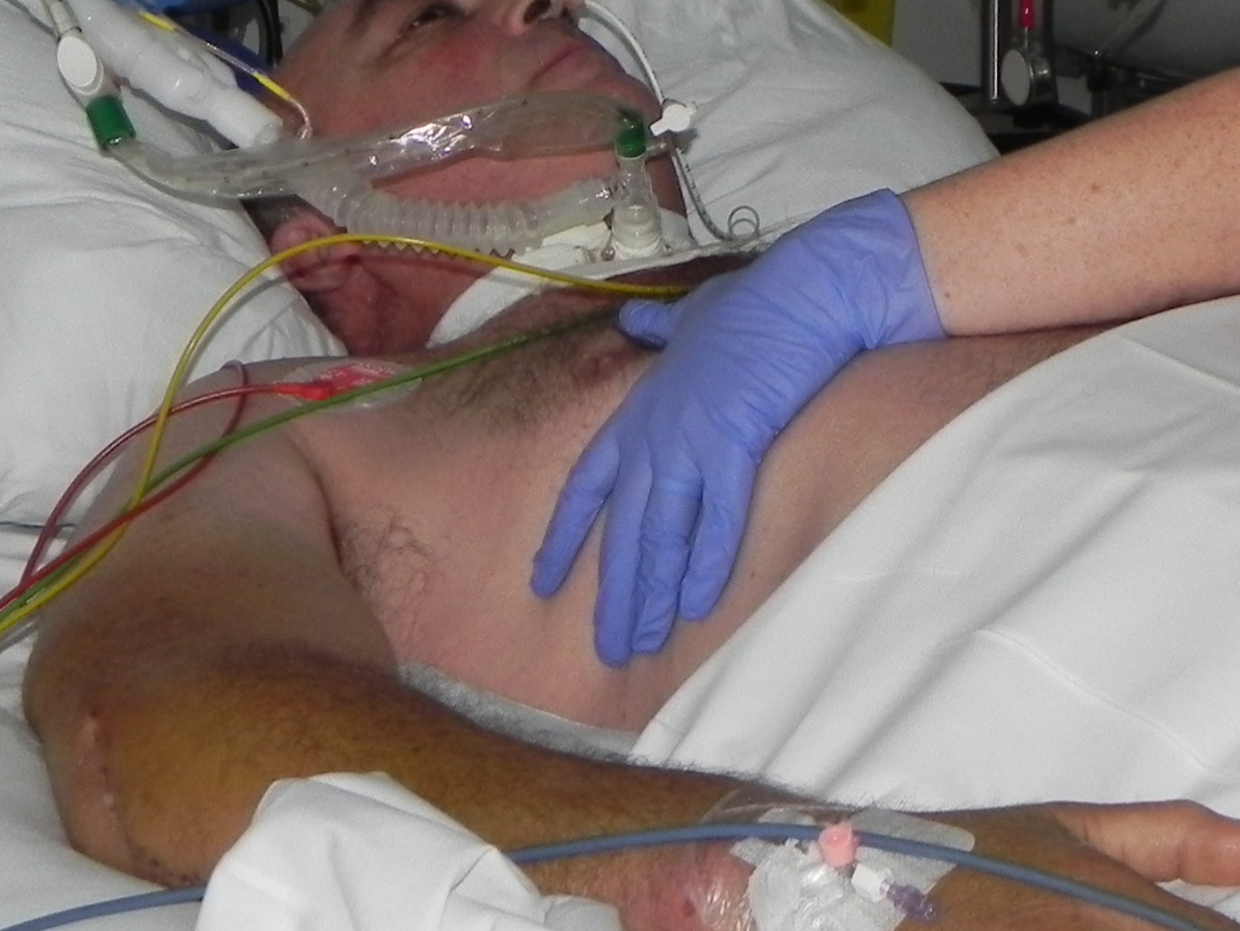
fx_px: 3547
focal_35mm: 99
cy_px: 163
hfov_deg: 19.7
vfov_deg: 14.8
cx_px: 930
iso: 200
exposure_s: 1/30
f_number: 3.2
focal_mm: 6.6
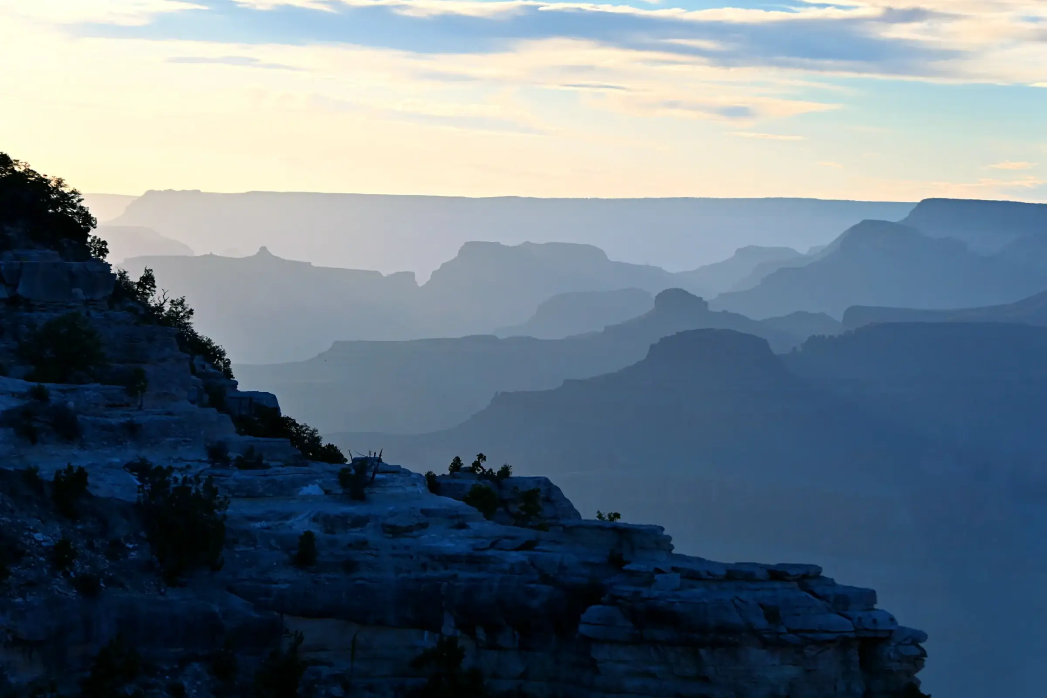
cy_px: 349
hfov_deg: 20.0
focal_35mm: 102
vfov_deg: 13.4
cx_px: 524
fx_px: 2966
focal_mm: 68
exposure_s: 1/320
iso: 100
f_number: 6.3
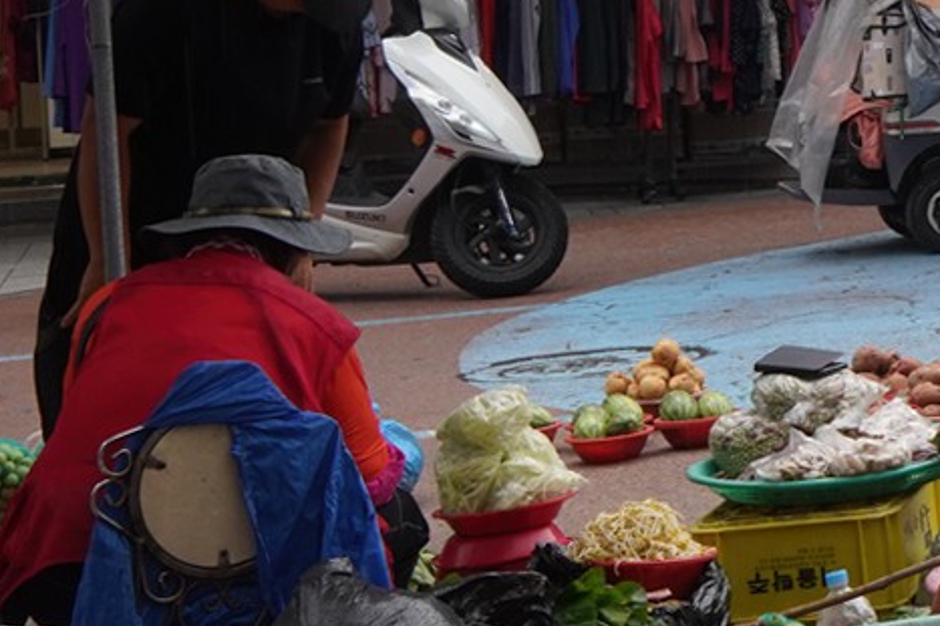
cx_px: 1886
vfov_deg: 8.9
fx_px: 3915
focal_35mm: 150
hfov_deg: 12.1
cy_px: -282
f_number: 14
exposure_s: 1/100
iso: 800
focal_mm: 35
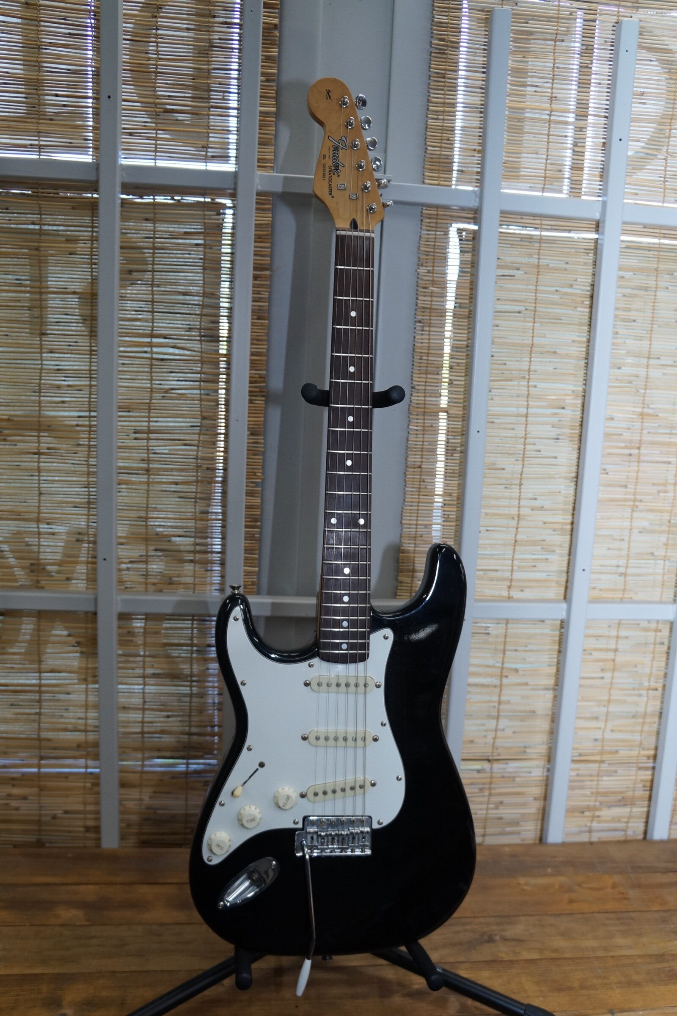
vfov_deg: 61.9
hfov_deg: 43.6
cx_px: 338
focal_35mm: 30
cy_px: 508
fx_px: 846
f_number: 4
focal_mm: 20
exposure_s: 1/160
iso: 500
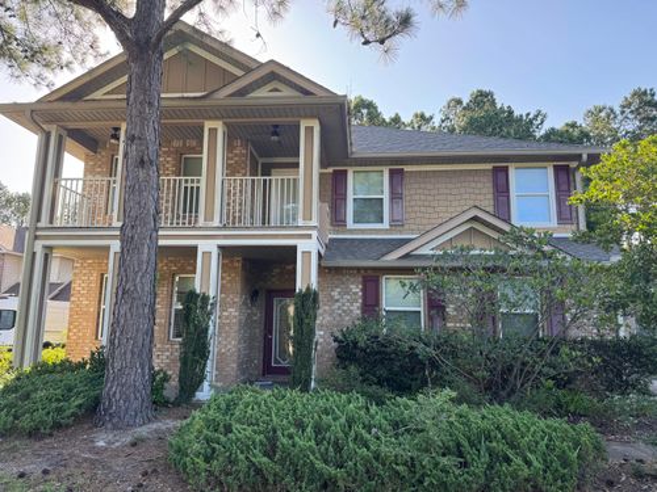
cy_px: 246
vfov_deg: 56.8
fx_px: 456
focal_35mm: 24
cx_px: 328
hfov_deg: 71.6
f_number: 1.78
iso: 80
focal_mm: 6.76
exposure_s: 1/457
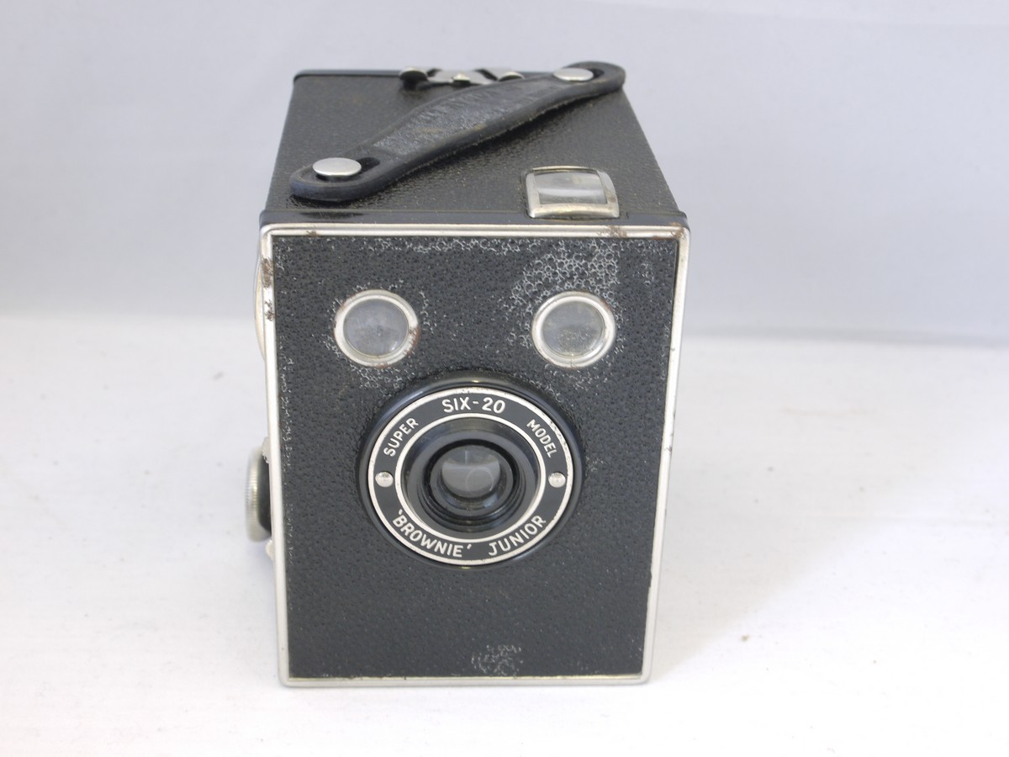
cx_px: 504
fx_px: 1574
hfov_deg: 35.5
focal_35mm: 54
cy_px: 378
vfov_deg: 27.0
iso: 400
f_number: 8
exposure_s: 1/4
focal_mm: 27
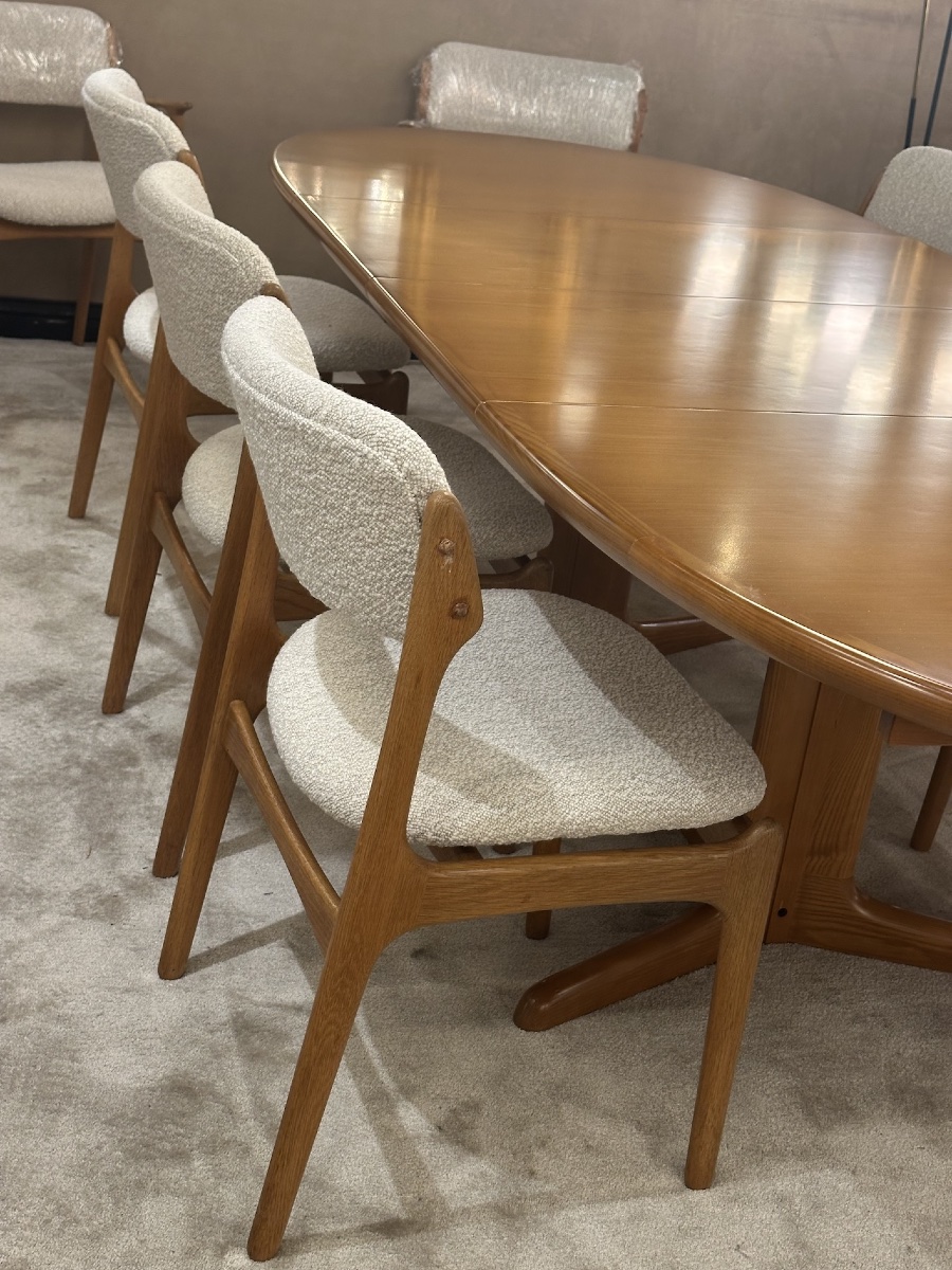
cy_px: 635
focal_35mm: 48
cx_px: 476
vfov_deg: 39.7
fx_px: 1760
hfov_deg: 30.3
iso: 125
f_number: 1.78
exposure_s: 1/50
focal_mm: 6.86
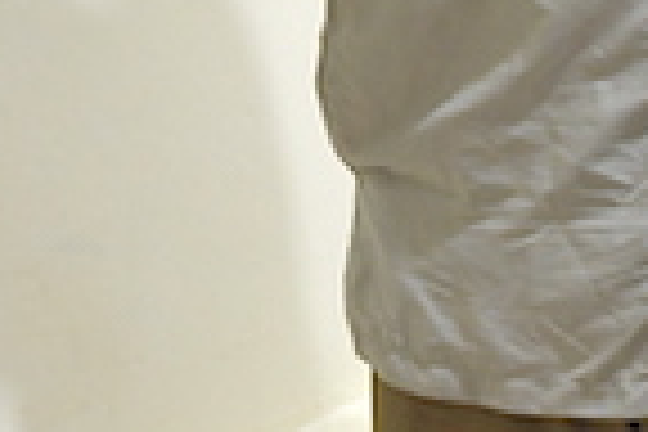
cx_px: 522
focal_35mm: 169
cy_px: -529
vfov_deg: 7.7
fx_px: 3046
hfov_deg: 12.1
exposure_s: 1/160
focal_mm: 25
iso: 2000
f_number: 7.1
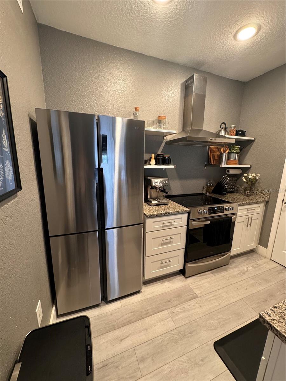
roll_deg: -0.9
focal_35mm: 14
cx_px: 143
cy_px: 190
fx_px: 154
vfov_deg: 102.1
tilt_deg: -10.0
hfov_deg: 85.7
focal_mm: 2.22
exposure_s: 1/60
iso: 250
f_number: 2.2
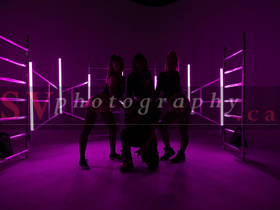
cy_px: 105
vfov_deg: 54.9
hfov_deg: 69.4
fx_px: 202
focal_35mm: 25
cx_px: 140
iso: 800
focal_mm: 32
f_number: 5.6
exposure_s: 1/40
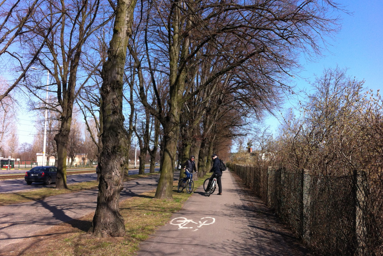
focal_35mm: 37
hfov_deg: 51.9
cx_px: 190
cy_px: 133
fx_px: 394
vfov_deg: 35.9
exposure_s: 1/838
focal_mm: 3.85
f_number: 2.8
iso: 80
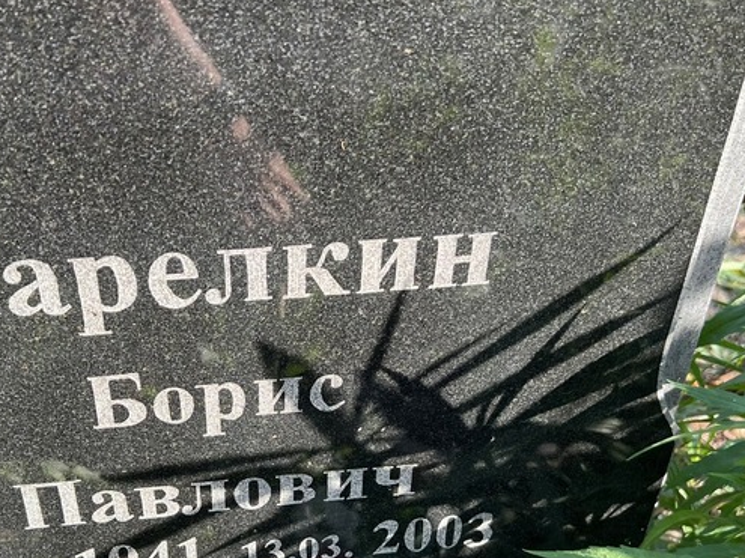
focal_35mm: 42
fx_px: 904
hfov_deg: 44.4
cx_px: 269
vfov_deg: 34.0
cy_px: 373
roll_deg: -1.6
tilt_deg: -37.3
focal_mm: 5.7
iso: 50
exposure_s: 1/340
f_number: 1.5
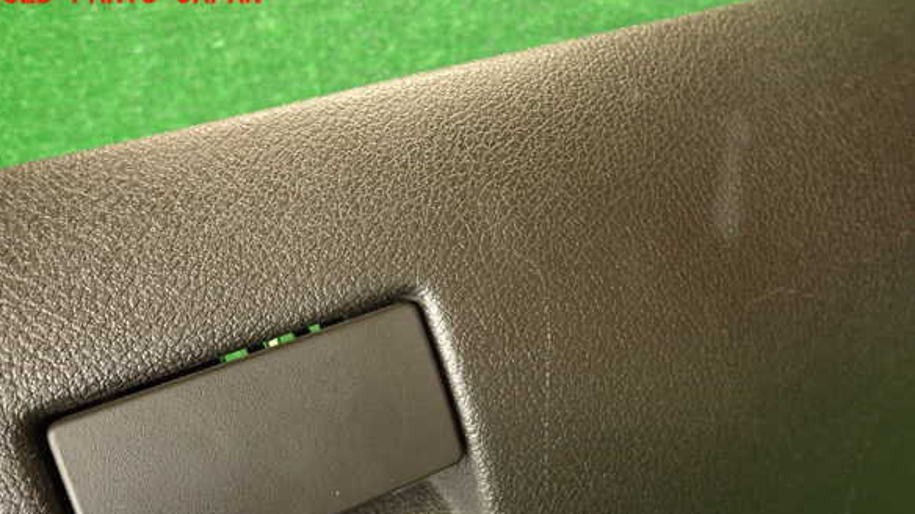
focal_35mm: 28
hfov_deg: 67.9
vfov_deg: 41.1
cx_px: 447
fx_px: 679
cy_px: 326
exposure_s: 1/30
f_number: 2
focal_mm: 4.5
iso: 200
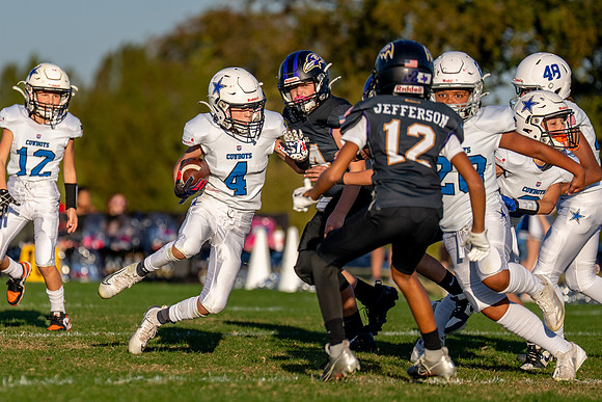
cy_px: 199
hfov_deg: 5.3
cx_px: 167
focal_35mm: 386
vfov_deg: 3.6
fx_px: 6455
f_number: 2.8
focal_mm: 200
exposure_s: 1/4000
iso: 200
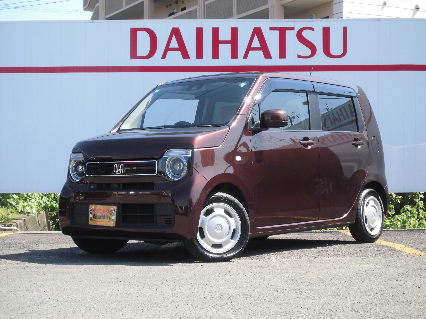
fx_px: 898
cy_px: 160
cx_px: 213
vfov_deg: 20.2
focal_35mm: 73
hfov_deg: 26.7
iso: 100
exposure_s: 1/250
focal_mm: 13
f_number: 4.4
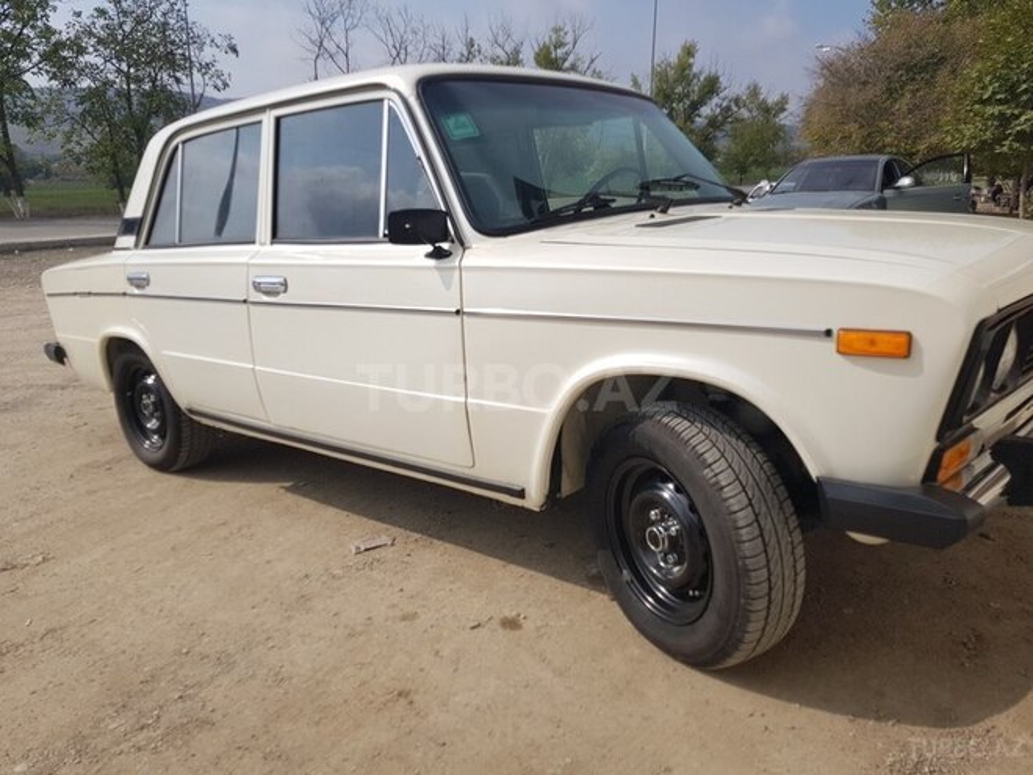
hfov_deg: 67.3
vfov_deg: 53.1
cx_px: 516
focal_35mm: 26
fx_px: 776
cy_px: 388
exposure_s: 1/3552
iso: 40
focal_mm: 4.2
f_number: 1.7
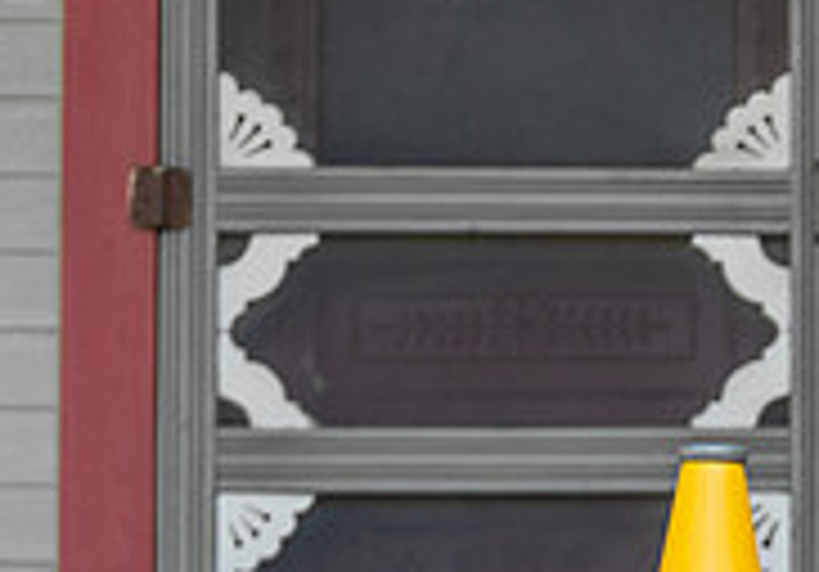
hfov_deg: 7.9
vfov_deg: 5.6
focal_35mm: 252
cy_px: 721
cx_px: 1146
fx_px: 5816
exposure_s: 1/320
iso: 160
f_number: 2.8
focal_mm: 70
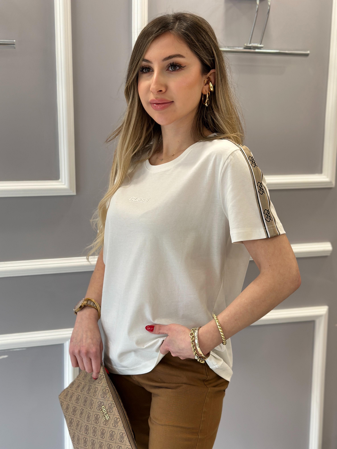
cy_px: 224
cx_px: 168
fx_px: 623
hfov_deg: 30.3
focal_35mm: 48
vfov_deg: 39.7
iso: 125
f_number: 1.78
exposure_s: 1/100
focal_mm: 6.86
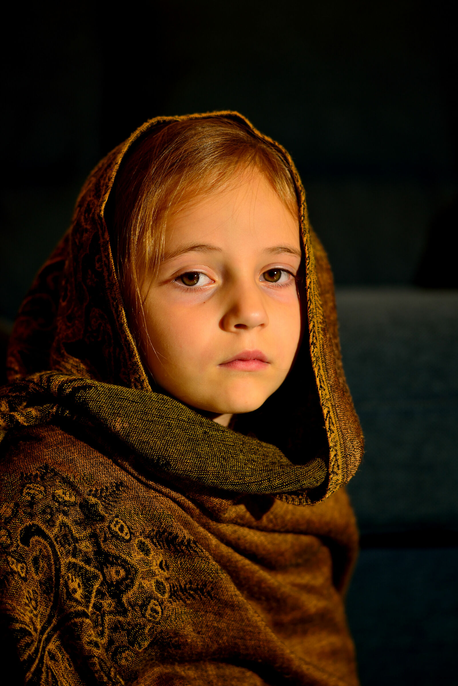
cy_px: 343
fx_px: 2002
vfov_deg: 19.4
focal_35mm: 105
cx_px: 229
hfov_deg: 13.1
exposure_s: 1/100
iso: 500
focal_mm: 105
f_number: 2.5
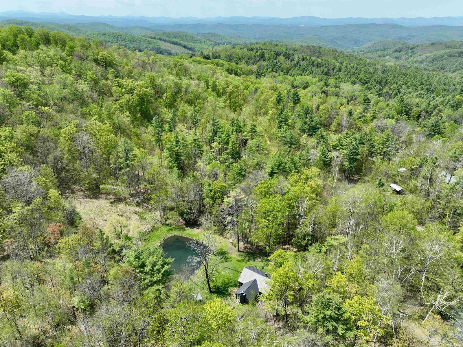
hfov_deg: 71.6
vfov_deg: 56.8
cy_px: 174
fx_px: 321
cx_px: 232
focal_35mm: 24
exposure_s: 1/1250
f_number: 2.8
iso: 110
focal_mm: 12.29
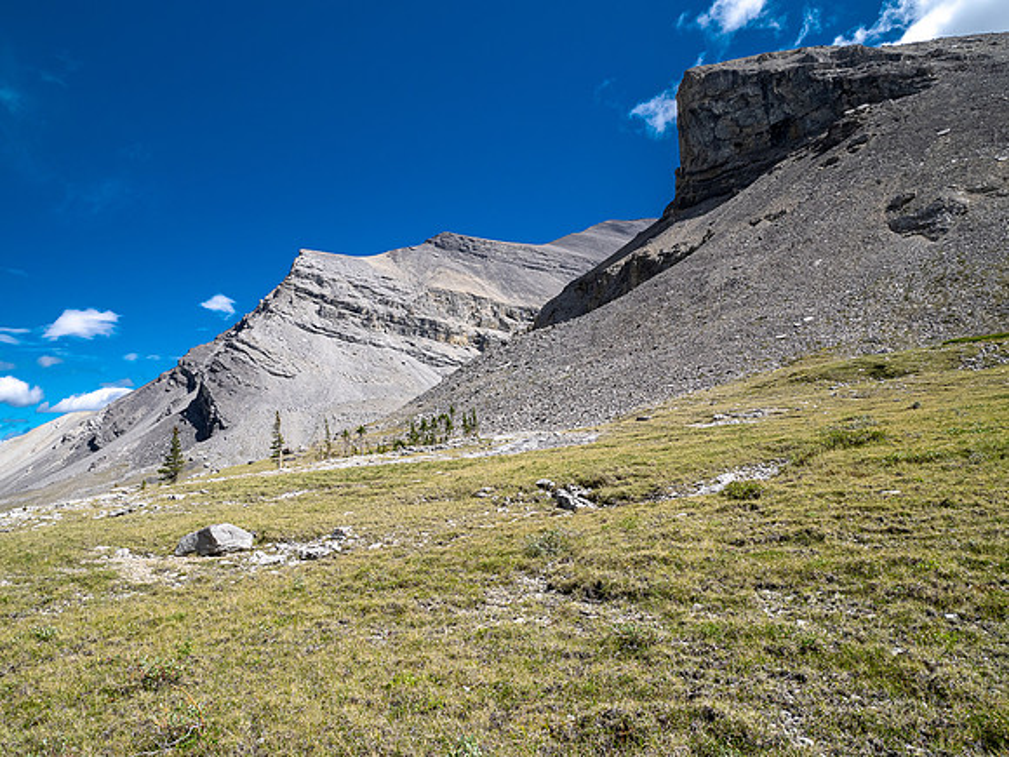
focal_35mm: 24
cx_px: 504
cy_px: 378
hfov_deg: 71.6
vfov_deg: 56.8
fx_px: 700
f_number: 8
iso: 200
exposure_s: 1/200
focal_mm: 12
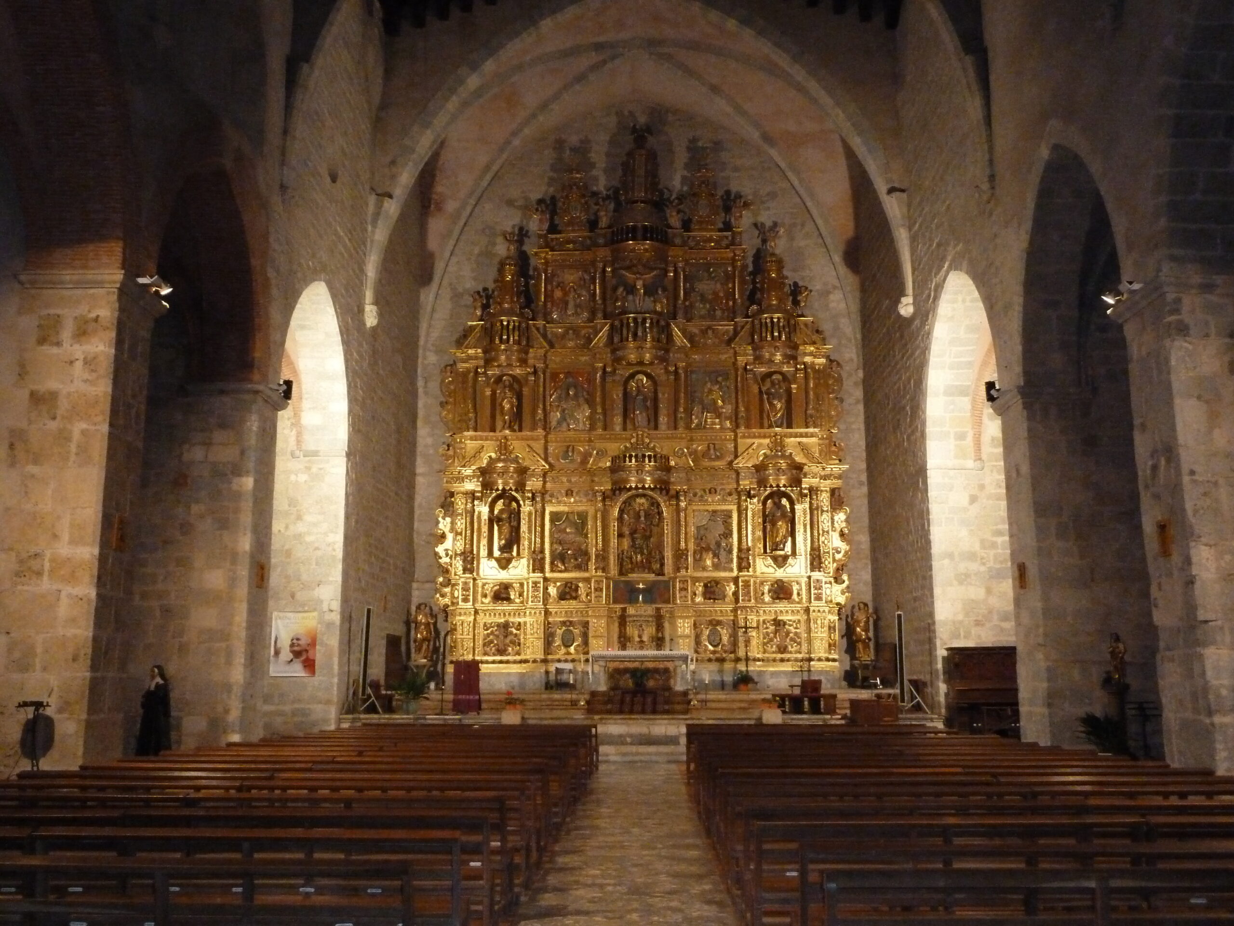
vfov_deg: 44.2
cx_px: 617
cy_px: 463
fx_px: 1141
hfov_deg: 56.8
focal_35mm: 32
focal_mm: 5.3
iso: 800
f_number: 3.5
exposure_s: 1/15
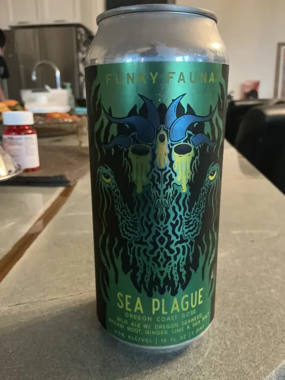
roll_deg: +0.8
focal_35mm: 28
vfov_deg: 63.4
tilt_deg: -15.7
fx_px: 307
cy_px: 190
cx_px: 142
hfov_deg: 49.7
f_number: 1.8
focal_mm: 3
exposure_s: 1/30
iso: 500
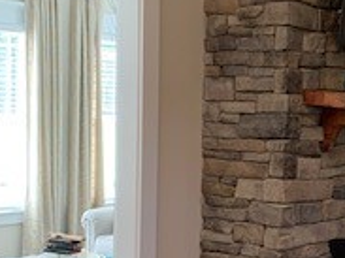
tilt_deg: -2.3
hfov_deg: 21.1
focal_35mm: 91
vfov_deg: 16.2
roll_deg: -1.4
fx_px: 906
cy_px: 156
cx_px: 305
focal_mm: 4.25
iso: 80
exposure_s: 1/60
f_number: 1.8
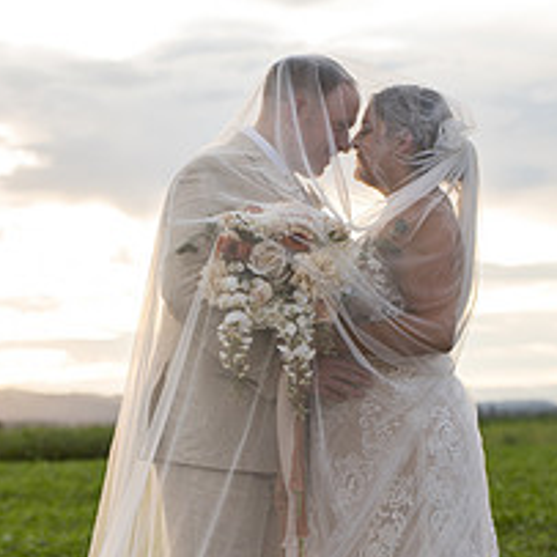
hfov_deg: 11.9
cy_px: 233
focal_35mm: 147
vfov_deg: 11.9
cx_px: 236
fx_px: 2676
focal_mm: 78
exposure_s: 1/320
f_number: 4
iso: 320
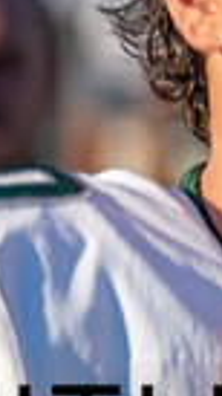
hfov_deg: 1.8
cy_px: 389
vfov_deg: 3.3
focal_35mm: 663
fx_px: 6943
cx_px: -626
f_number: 2.8
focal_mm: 127
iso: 100
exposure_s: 1/1600
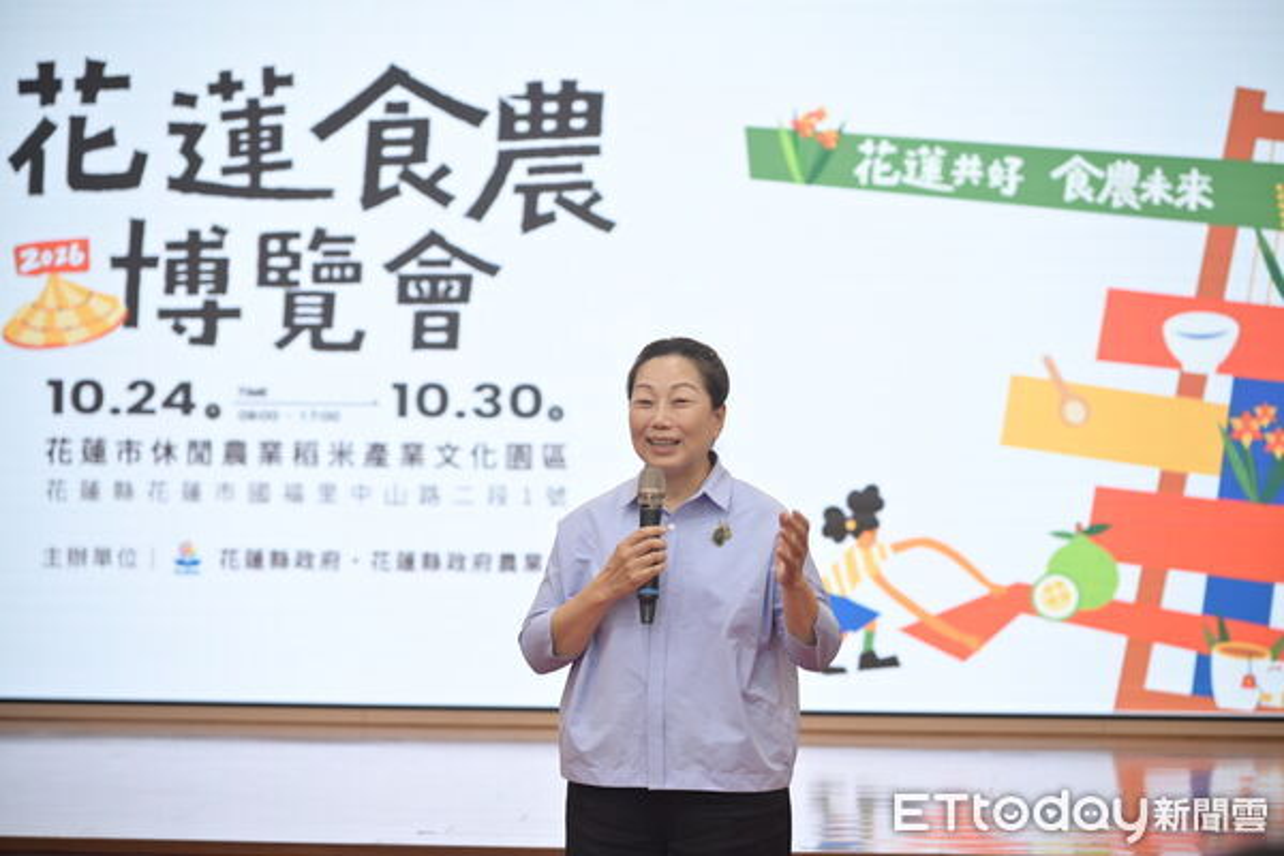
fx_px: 4280
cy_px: 428
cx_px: 642
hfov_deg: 17.1
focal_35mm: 120
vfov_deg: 11.4
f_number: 4
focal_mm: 120
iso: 1000
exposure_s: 1/160
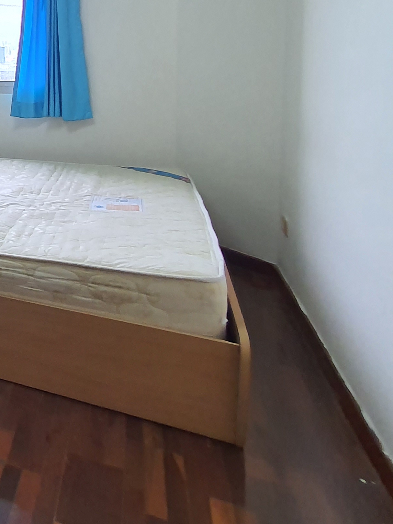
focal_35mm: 37
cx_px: -288
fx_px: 560
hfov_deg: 23.4
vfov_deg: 46.7
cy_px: 85
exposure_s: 1/50
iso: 125
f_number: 2.2
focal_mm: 1.8
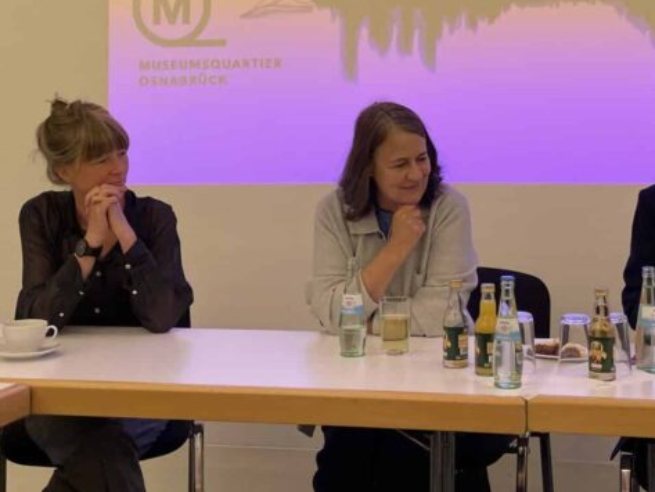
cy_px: 62
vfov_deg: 21.8
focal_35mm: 66
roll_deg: -0.2
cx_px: 474
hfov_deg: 29.0
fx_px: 1249
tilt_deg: +2.5
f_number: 1.6
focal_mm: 4.2
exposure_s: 1/120
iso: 40
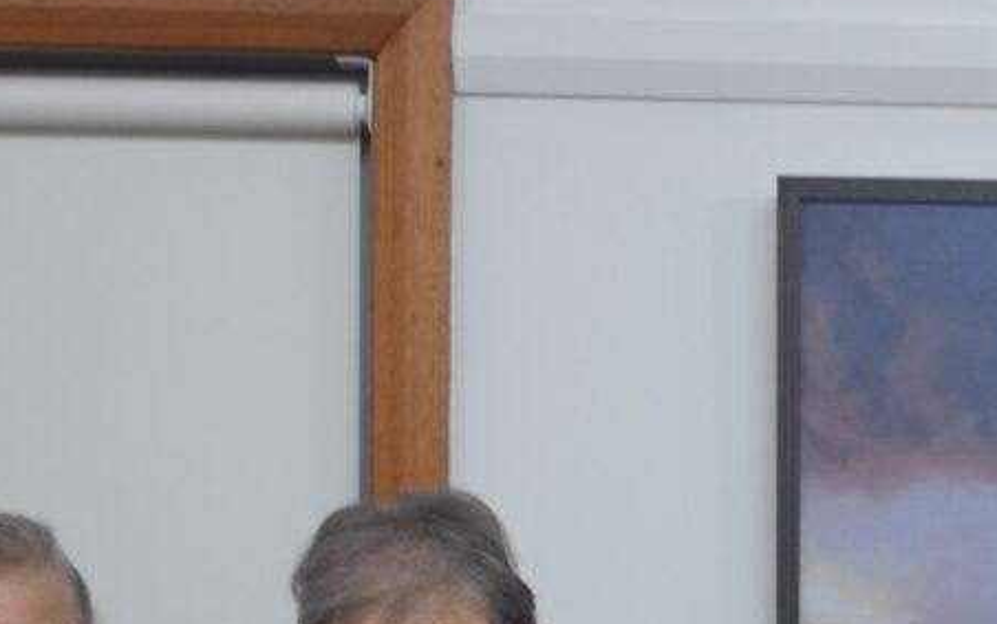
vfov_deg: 7.2
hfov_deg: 11.7
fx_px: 4703
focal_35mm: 173
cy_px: 1459
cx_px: 1332
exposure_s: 1/60
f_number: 4
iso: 450
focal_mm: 20
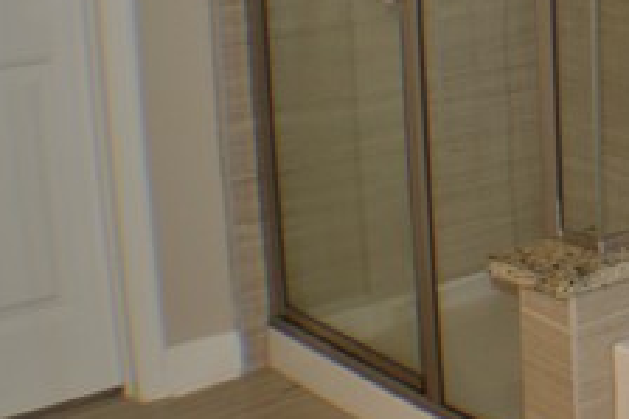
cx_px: 781
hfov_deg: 18.6
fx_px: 1798
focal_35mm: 103
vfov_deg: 13.2
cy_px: 60
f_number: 4
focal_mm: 24
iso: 280
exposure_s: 1/125
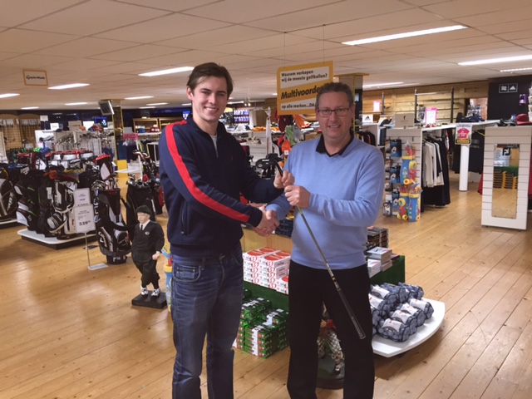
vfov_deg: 48.2
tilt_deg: -9.2
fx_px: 446
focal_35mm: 29
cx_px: 266
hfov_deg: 61.7
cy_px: 200
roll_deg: +2.1
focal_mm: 4.15
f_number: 2.2
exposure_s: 1/30
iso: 160
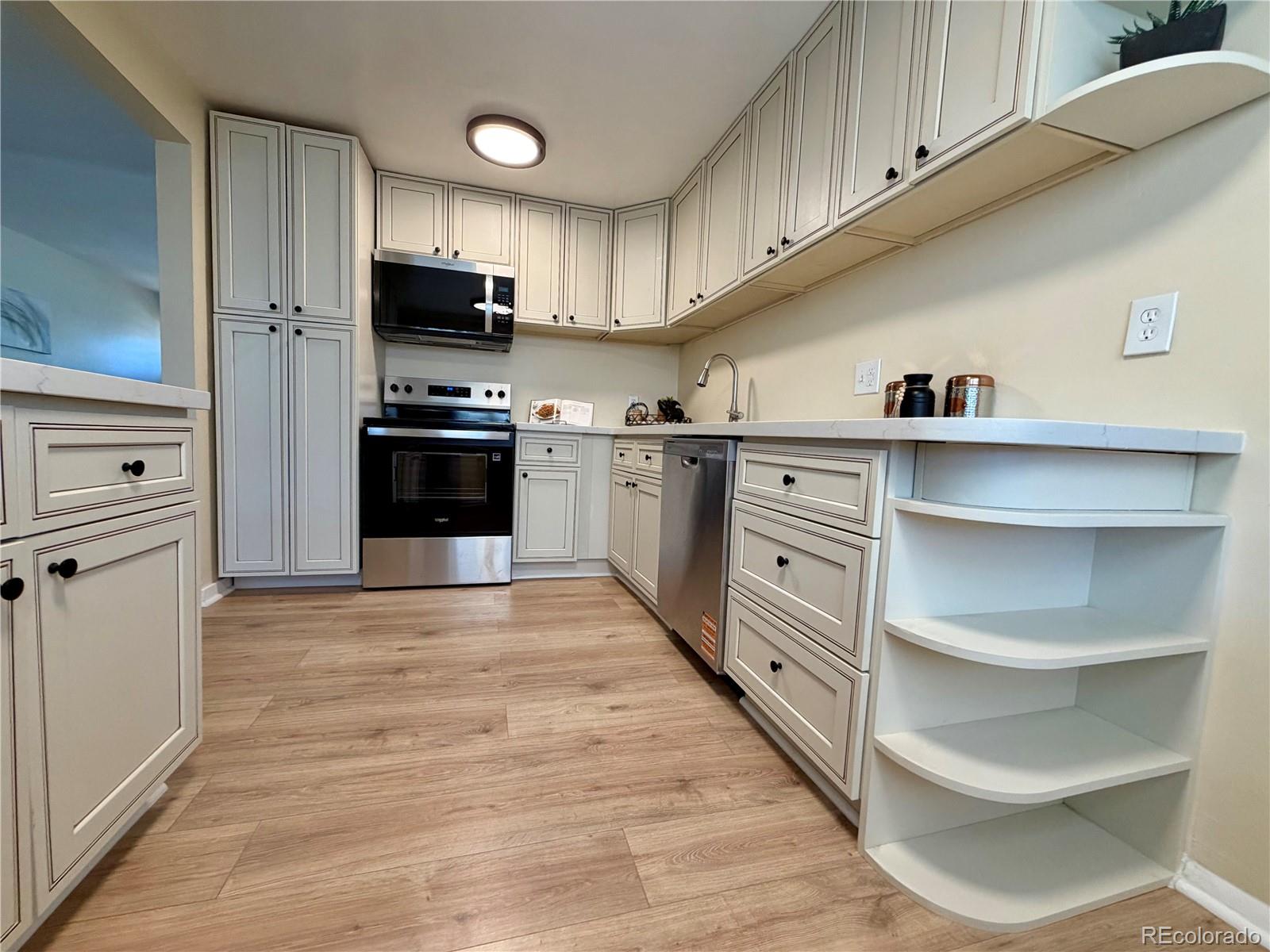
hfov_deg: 102.1
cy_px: 476
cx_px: 635
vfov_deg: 85.7
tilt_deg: -4.2
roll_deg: -2.2
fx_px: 514
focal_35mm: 14
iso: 250
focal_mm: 2.22
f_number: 2.2
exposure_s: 1/120
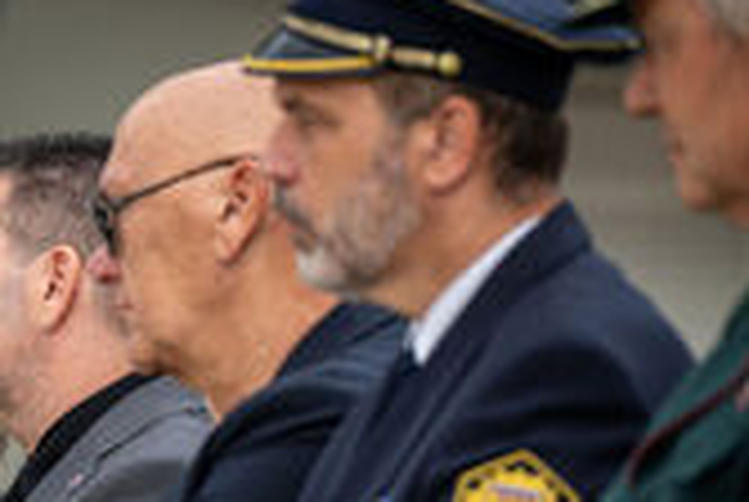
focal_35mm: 538
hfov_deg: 3.8
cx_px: -211
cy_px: 547
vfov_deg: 2.6
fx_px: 11213
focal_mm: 200
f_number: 4
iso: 64
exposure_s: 1/400
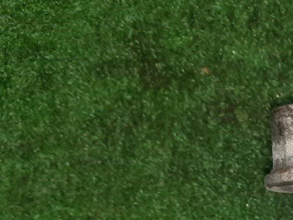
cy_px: 339
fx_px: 710
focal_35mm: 84
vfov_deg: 16.0
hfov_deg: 19.8
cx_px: 452
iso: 356
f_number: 2
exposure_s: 1/50
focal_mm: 4.6
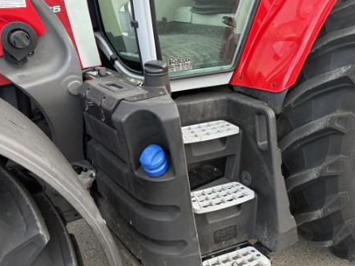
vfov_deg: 37.7
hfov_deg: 48.7
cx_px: 211
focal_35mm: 38
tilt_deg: -18.3
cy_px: 127
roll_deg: +0.3
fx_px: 389
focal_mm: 5.96
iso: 100
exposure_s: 1/161
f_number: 1.6
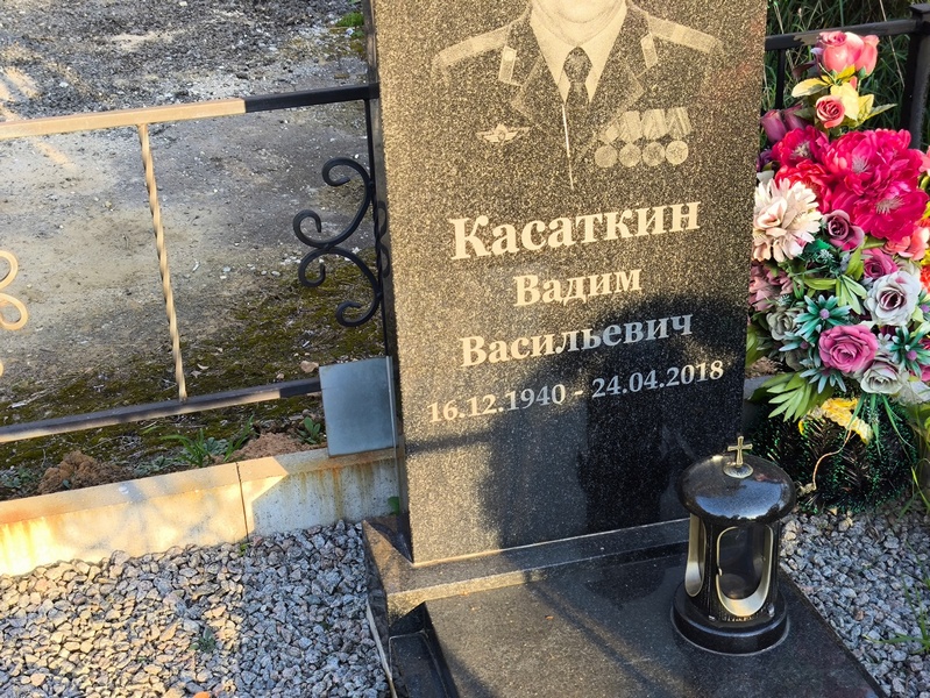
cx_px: 465
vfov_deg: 29.1
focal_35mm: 50
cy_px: 349
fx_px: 1344
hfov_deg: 38.2
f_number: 1.7
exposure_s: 1/205
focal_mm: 4.71
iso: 50
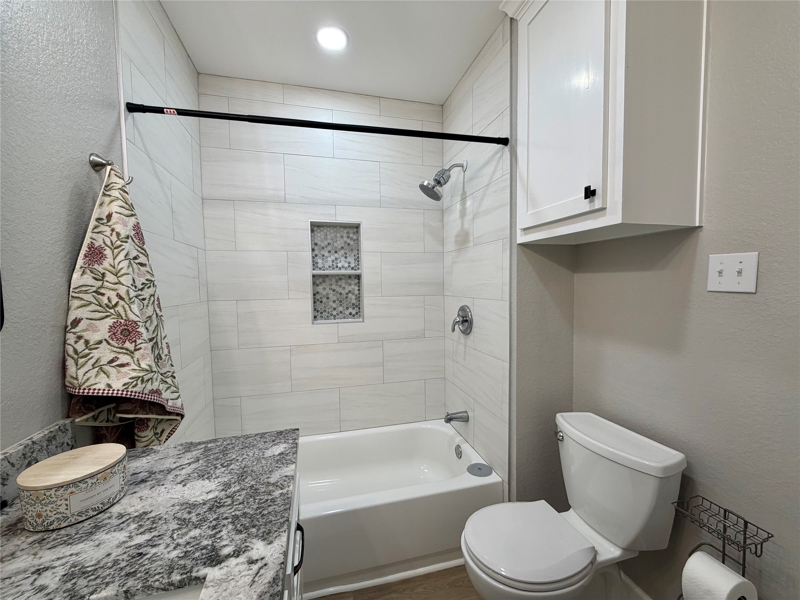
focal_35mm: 14
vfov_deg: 85.7
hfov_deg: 102.1
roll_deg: +1.0
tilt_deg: -3.0
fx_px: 324
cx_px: 400
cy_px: 300
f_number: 2.2
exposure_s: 1/120
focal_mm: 2.22
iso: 125
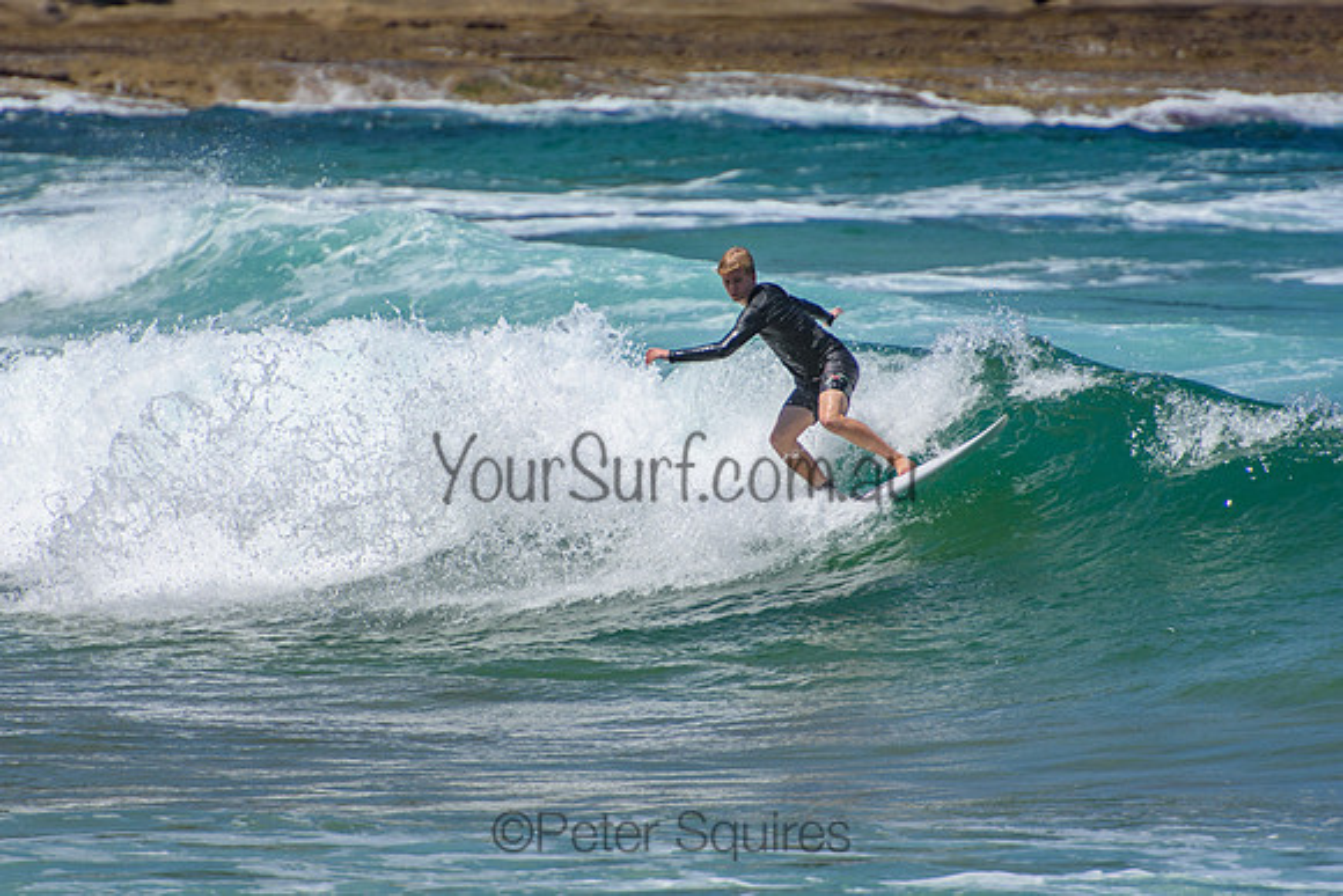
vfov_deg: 2.3
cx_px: 672
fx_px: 22388
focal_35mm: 600
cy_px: 448
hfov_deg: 3.4
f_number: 5.6
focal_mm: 400
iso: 220
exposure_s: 1/2000
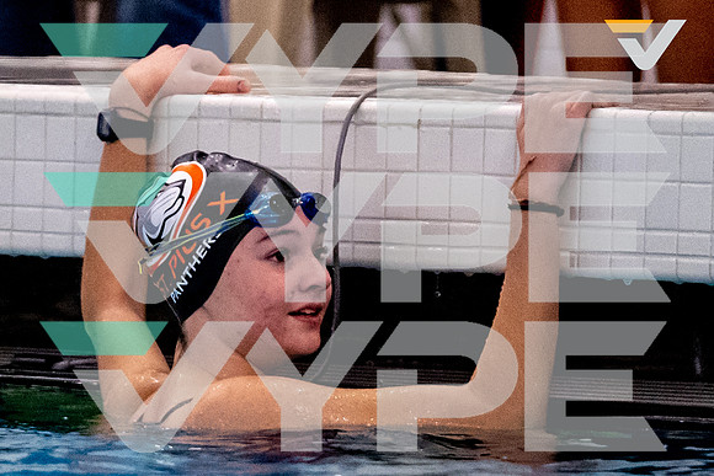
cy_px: 245
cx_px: 314
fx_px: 14562
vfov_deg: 1.9
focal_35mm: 734
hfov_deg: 2.8
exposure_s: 1/1600
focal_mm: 200
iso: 6400
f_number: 2.8
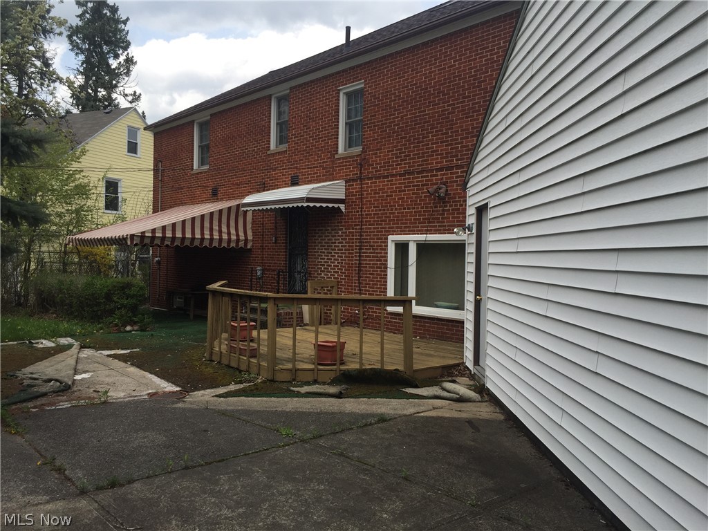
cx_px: 354
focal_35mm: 29
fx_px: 593
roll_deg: -1.4
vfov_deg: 48.2
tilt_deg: +2.2
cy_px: 266
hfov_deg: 61.7
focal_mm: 4.15
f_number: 2.2
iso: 32
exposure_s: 1/1276
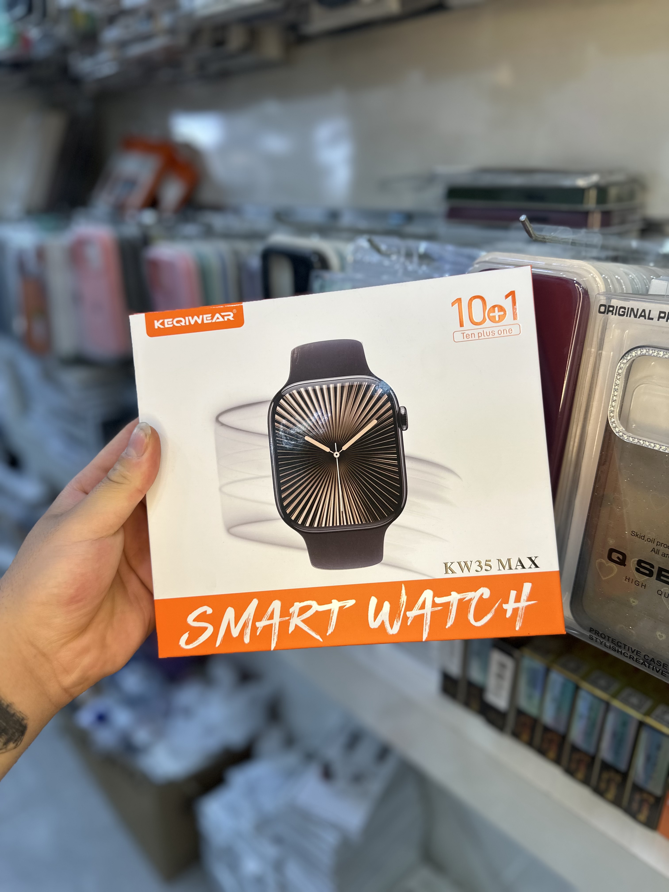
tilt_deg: -20.2
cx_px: 334
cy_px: 446
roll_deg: -1.0
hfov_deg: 56.8
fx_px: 618
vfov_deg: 71.6
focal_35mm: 24
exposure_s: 1/157
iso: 64
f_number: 1.78
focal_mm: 6.86
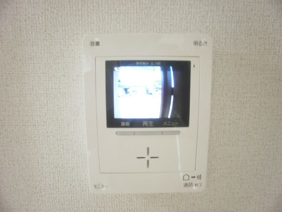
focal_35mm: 26
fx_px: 212
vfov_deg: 53.1
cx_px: 141
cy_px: 106
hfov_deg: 67.3
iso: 400
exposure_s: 1/20
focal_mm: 4.65
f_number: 2.6
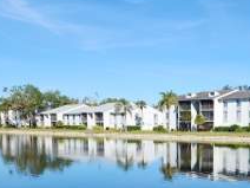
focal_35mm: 52
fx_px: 376
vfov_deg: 26.9
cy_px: 176
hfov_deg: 35.3
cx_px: 210
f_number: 1.8
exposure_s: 1/922
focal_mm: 6.4
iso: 12
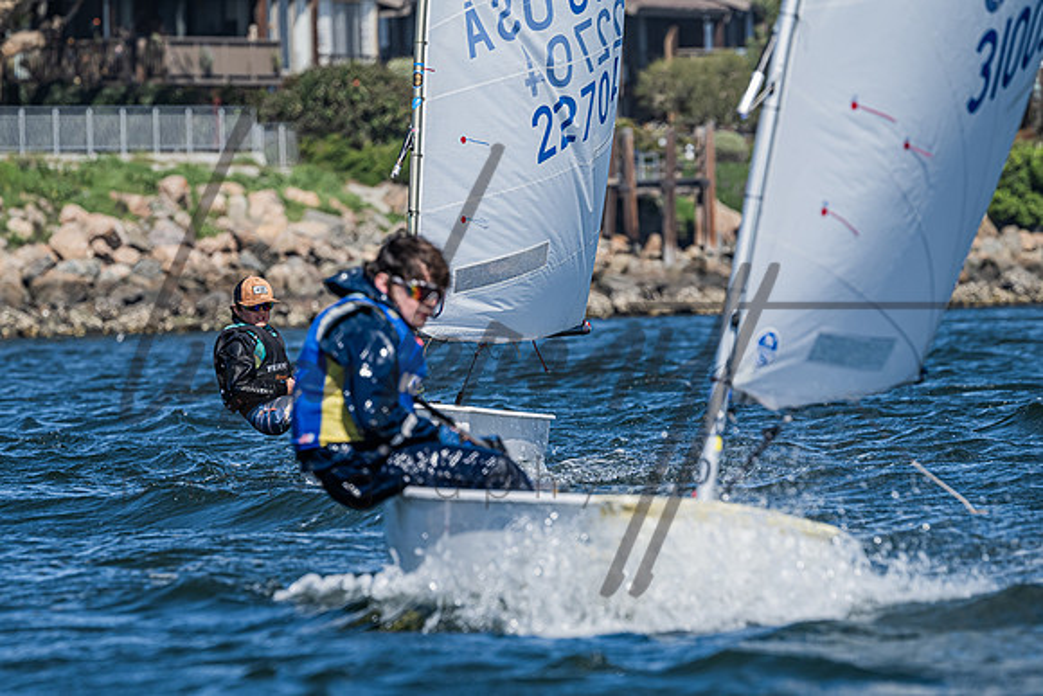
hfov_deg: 5.2
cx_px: 471
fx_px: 11541
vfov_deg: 3.5
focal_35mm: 398
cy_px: 447
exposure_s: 1/1000
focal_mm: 310
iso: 320
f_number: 8
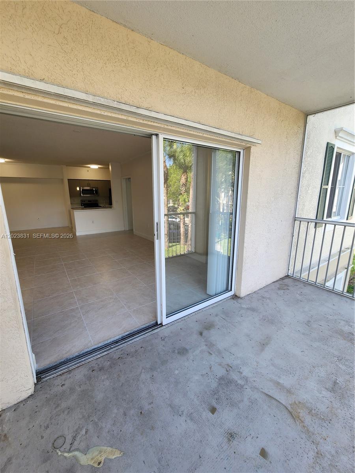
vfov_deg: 106.2
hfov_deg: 89.9
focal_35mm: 13
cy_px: 236
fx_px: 178
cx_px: 178
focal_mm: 2.2
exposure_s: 1/120
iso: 64
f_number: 2.2
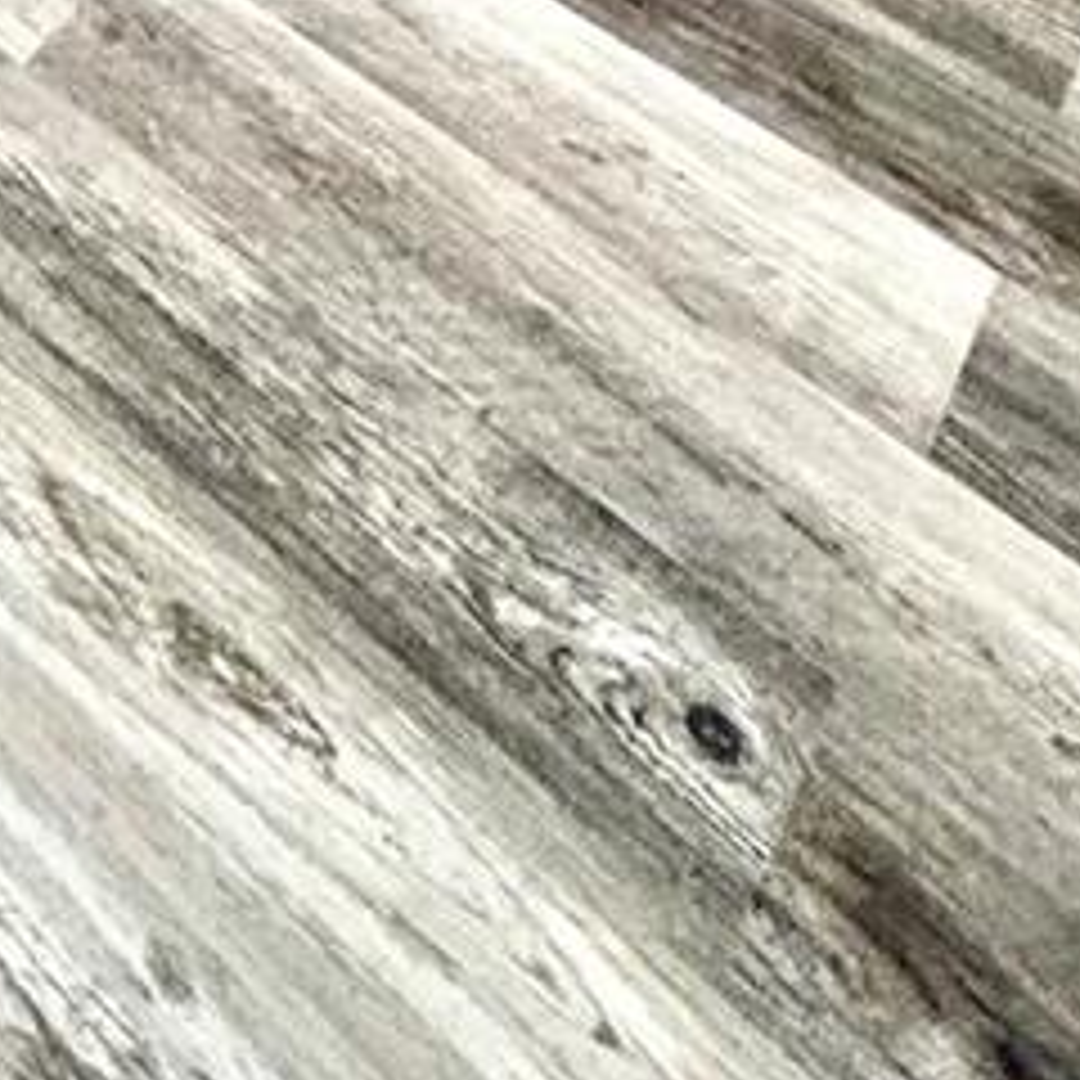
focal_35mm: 62
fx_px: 2188
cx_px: -567
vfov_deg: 15.5
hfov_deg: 22.4
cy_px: -1462
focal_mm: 2.22
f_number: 2.2
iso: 250
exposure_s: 1/120
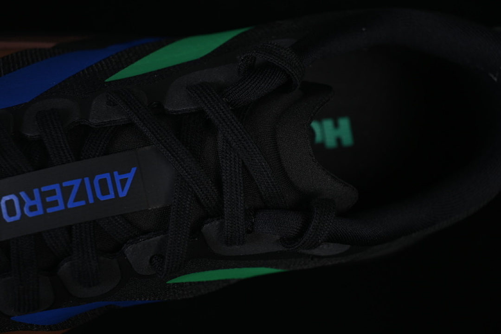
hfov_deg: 27.0
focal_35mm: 75
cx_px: 250
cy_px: 167
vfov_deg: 18.2
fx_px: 1044
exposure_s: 1/50
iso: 160
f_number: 6.3
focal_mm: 50
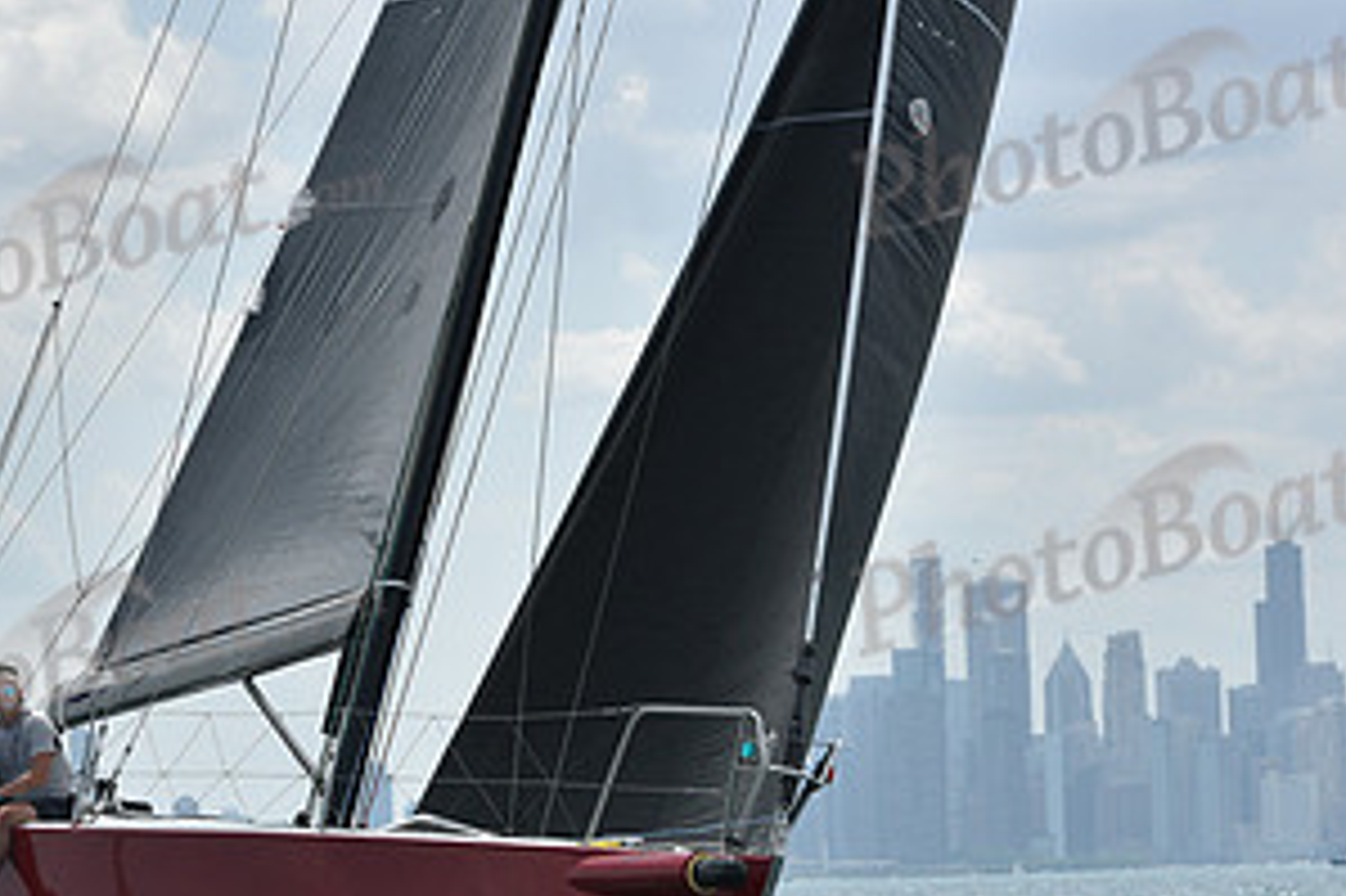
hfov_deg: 10.6
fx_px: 7249
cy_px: 835
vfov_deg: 7.1
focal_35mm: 194
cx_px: 621
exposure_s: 1/1250
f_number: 8
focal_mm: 100
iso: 250
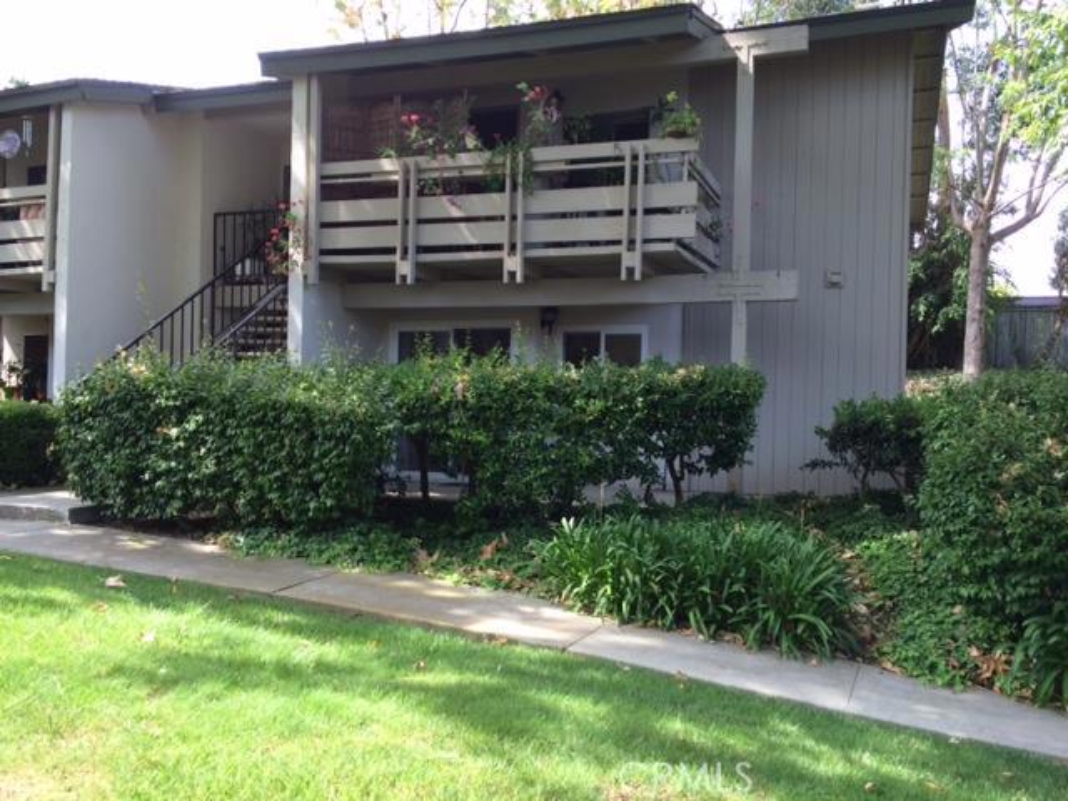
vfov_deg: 46.8
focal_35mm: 30
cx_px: 534
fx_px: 926
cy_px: 400
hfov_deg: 60.0
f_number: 2.2
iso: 32
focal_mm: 4.12
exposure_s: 1/187
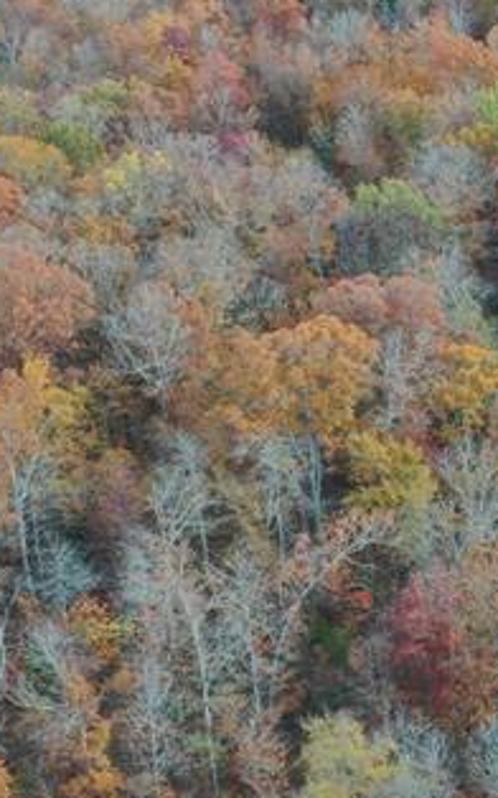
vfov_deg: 22.0
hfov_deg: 12.8
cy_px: 158
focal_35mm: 93
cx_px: 899
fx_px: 2021
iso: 100
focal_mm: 10.26
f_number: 3.5
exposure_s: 1/60
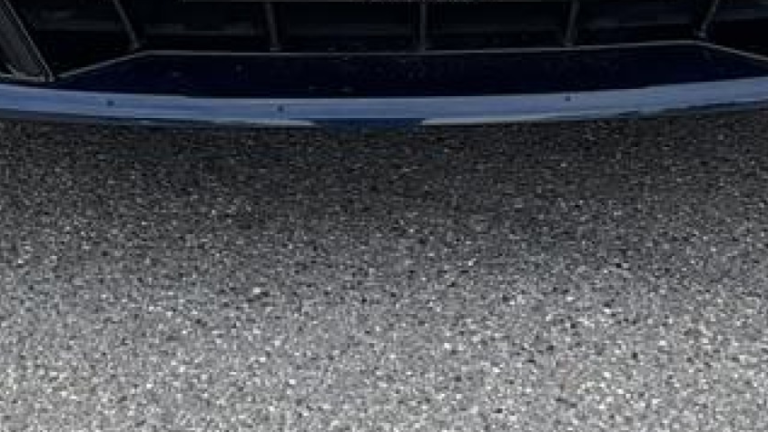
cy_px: -267
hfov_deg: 20.9
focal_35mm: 102
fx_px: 2077
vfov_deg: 11.3
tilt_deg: -11.9
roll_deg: -2.8
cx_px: 444
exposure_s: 1/1076
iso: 16
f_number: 1.8
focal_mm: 3
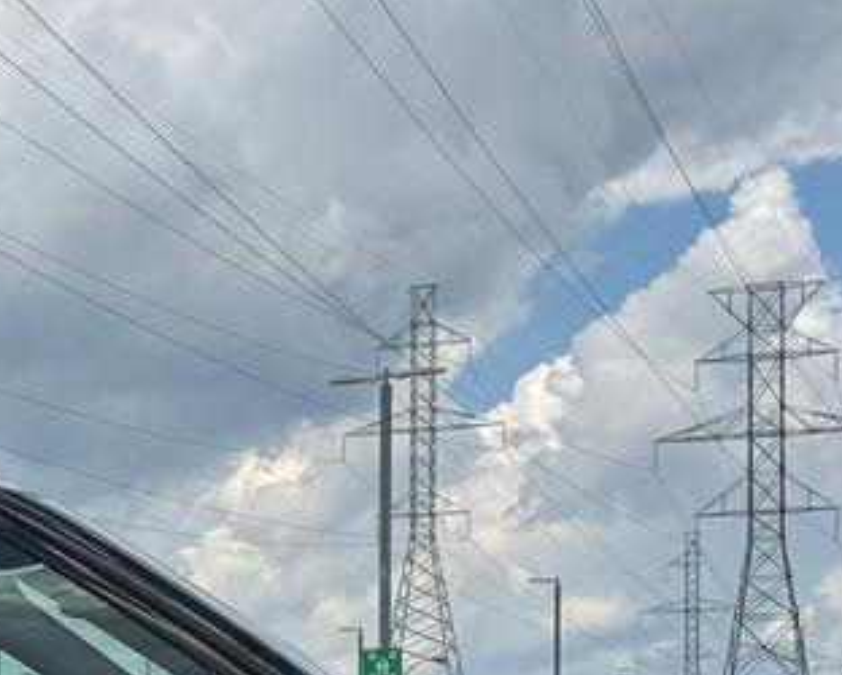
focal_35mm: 96
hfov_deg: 19.1
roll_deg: -0.1
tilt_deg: +1.2
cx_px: -86
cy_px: 770
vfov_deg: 15.6
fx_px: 2394
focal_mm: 6.76
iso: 80
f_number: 1.78
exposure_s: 1/6711
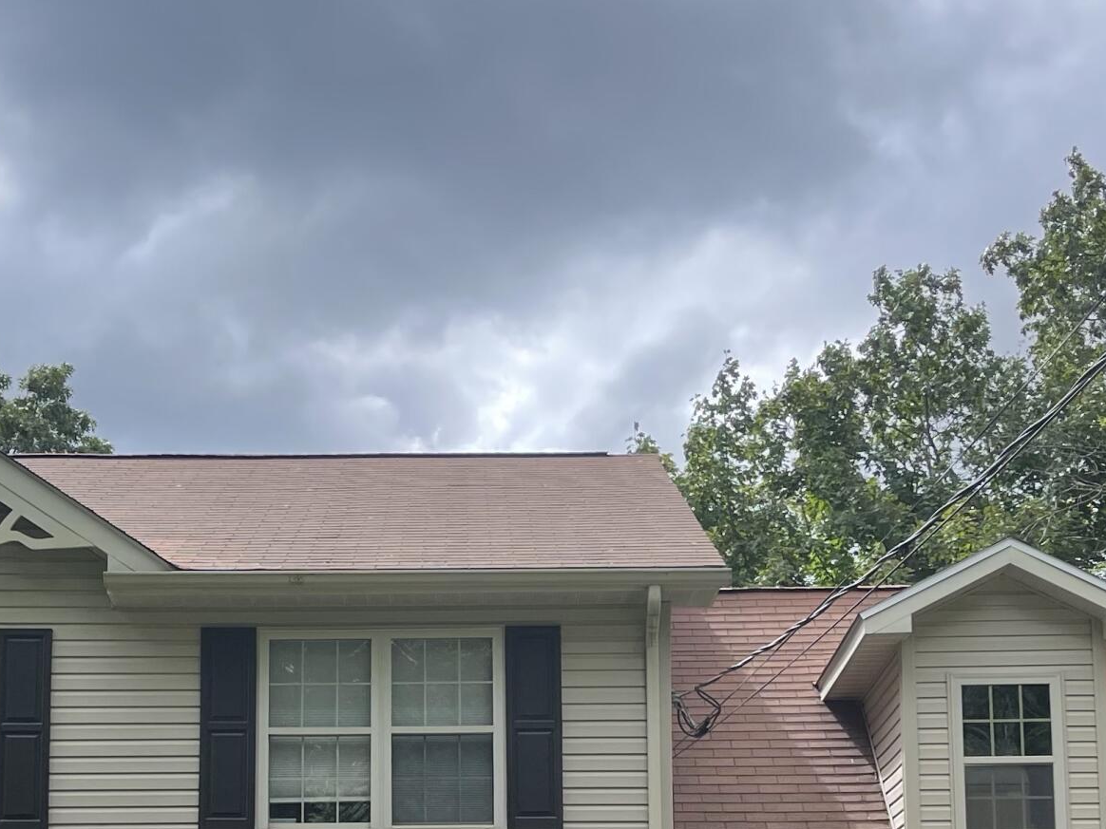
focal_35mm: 67
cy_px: 869
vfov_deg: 21.0
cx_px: 427
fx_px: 2141
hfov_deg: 28.9
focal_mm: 5.1
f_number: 1.6
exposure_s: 1/1575
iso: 32
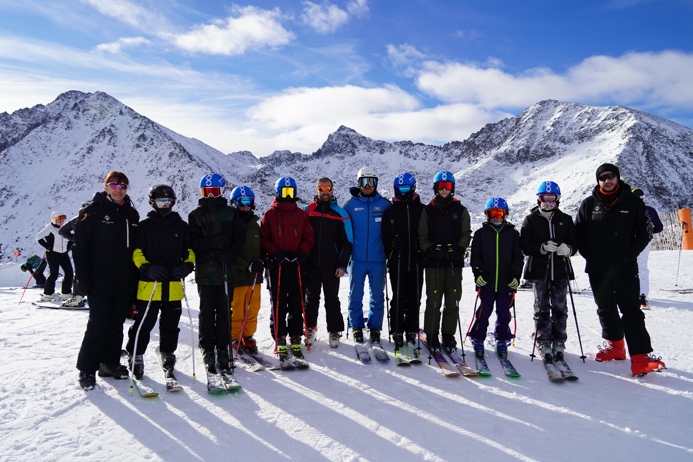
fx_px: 500
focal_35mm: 26
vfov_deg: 49.6
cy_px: 231
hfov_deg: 69.4
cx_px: 346
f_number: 5
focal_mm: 26
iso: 100
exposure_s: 1/800
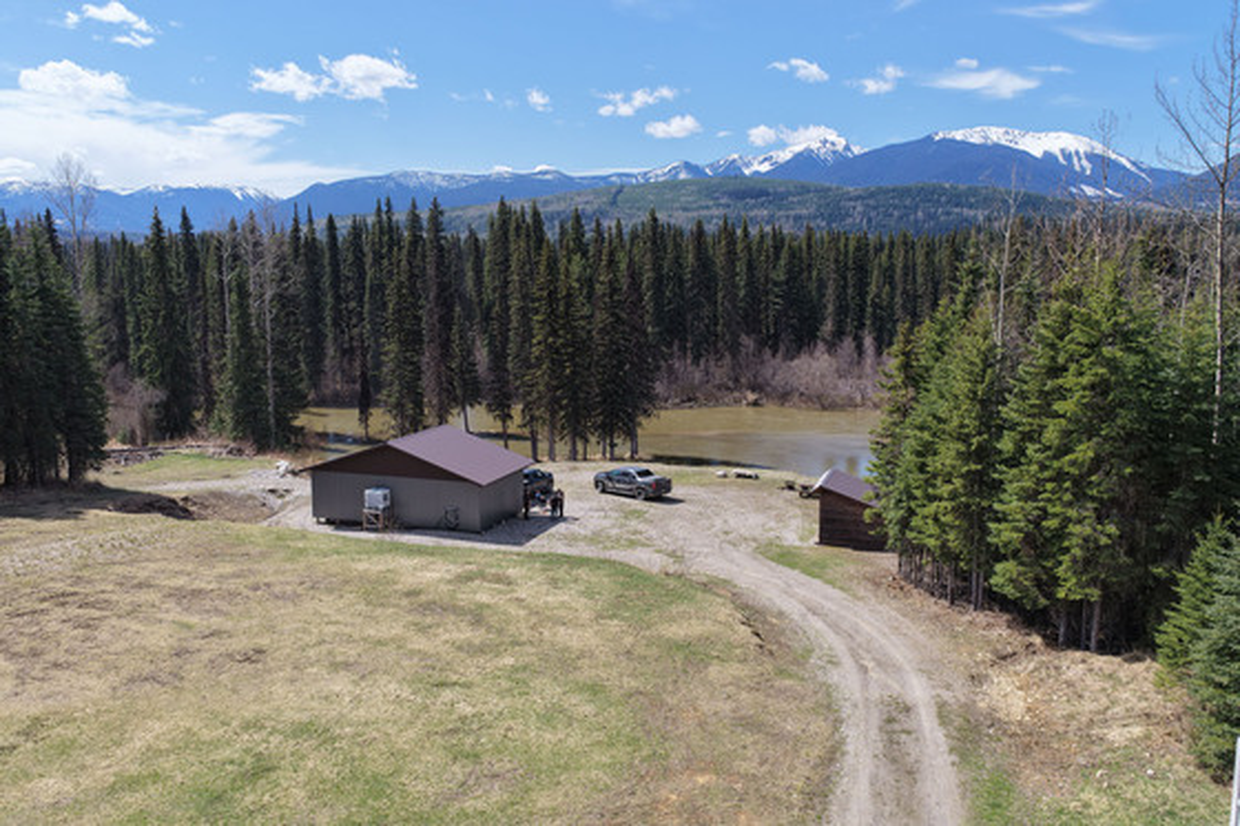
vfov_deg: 46.4
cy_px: 413
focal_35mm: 28
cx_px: 620
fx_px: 964
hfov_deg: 65.5
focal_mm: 14.45
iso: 400
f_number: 2.8
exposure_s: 1/2000
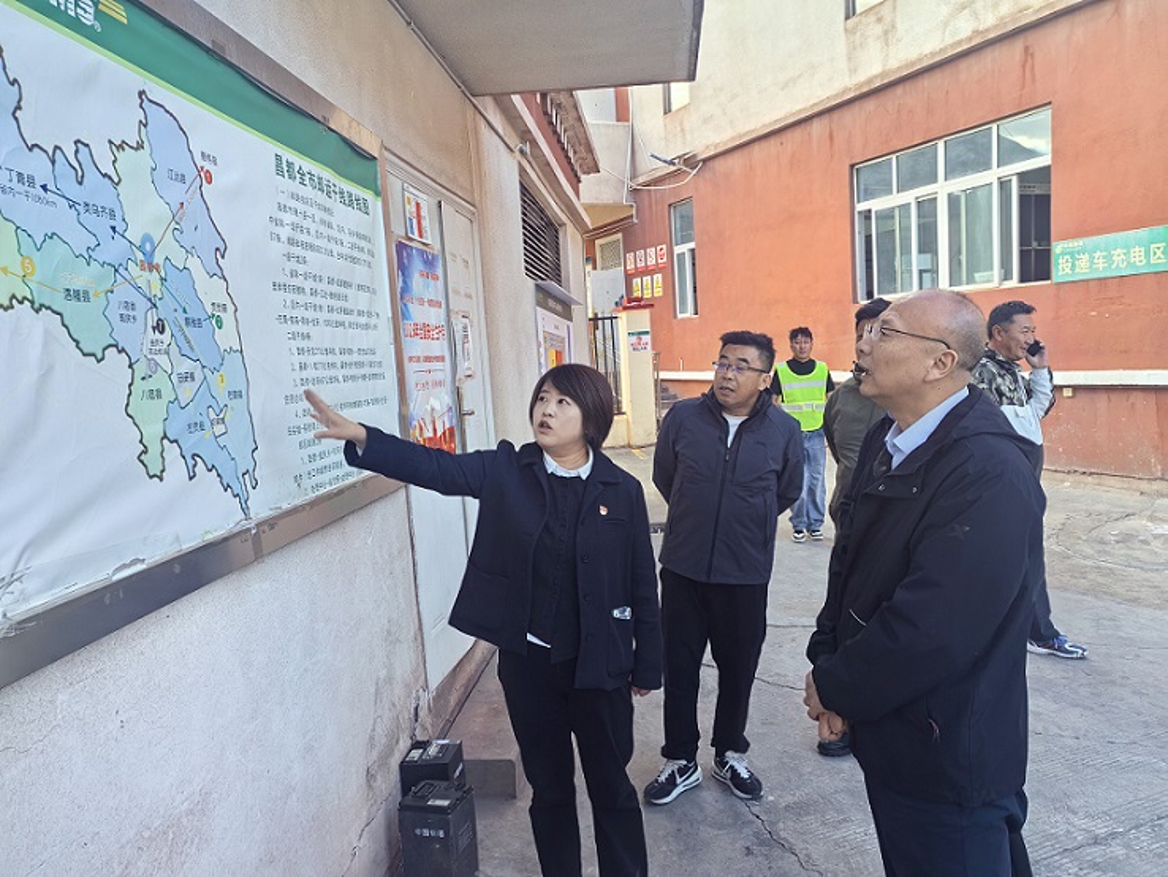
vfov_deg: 51.4
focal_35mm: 27
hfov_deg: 65.3
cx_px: 584
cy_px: 438
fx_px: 911
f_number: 1.9
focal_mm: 5.52
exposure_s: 1/168
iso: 50
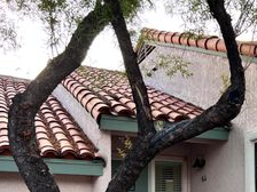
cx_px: 249
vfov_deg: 24.2
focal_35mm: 58
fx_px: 431
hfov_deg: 31.1
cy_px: 189
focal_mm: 5.7
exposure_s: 1/362
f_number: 1.5
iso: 50
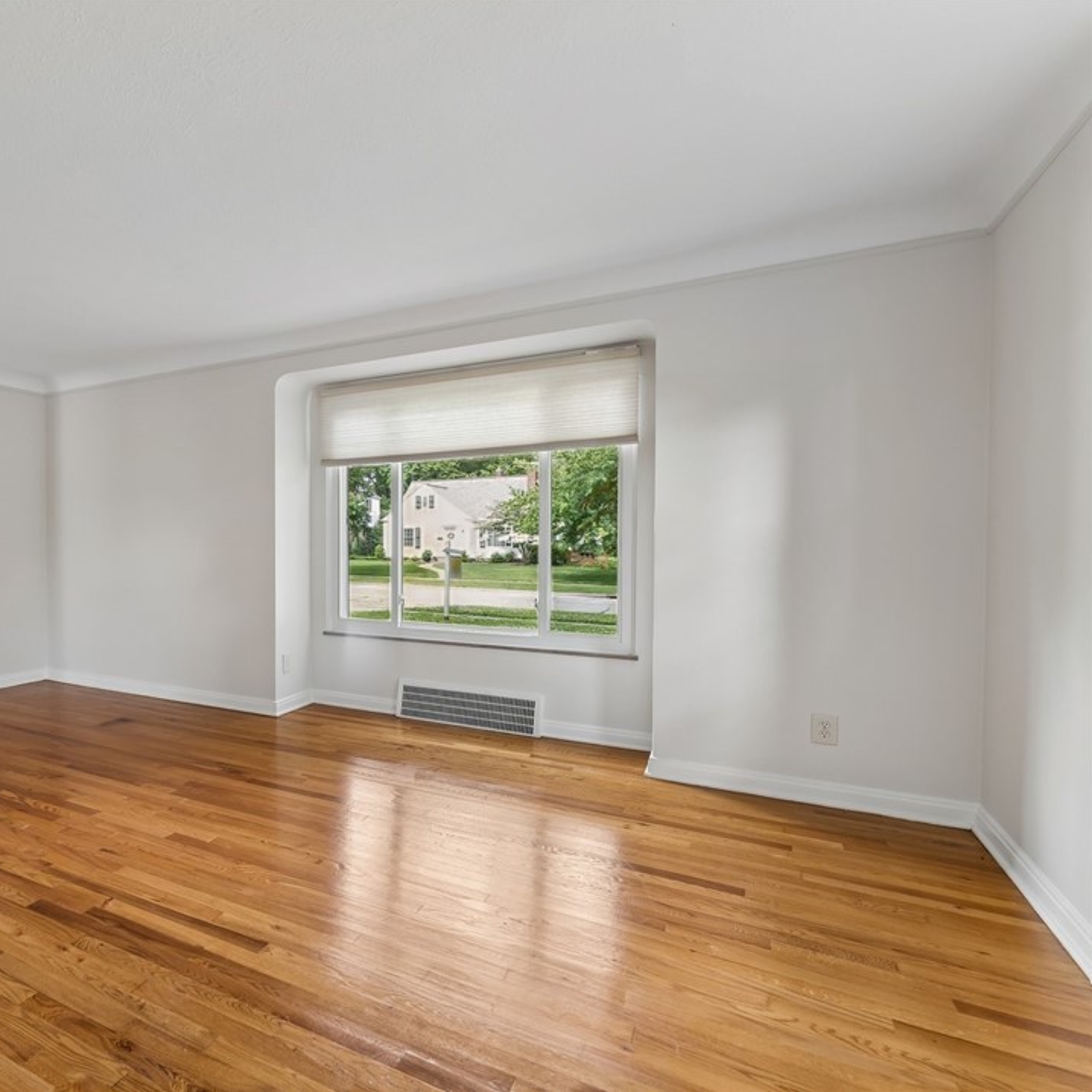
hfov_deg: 74.7
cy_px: 544
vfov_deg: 80.7
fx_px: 642
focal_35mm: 18
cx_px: 268
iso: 200
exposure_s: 1/10
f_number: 5.6
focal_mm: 14
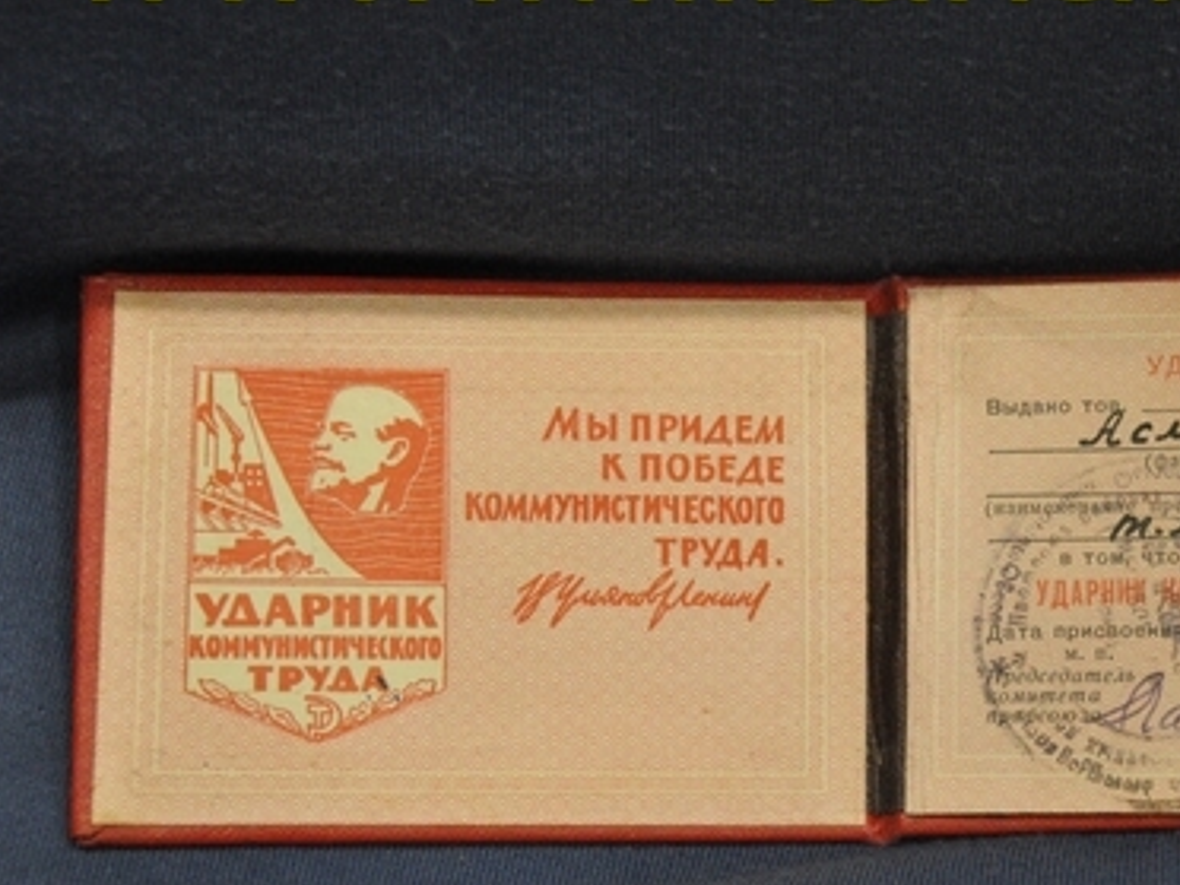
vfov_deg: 11.6
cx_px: 917
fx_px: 4356
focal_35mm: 128
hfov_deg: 15.3
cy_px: 484
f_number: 9
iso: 3200
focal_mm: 55
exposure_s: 1/80
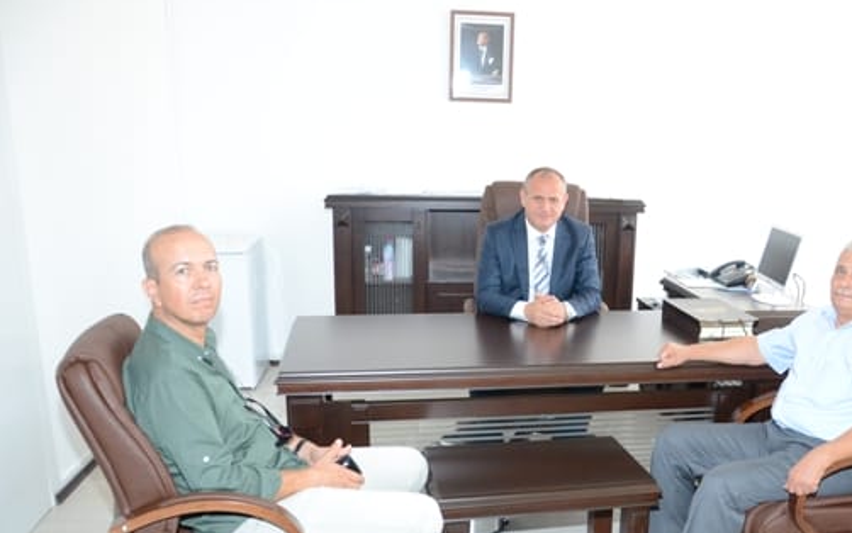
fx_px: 813
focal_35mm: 35
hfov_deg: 54.6
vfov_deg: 36.0
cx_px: 541
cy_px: 350
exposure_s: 1/200
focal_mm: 18
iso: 1600
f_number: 3.5
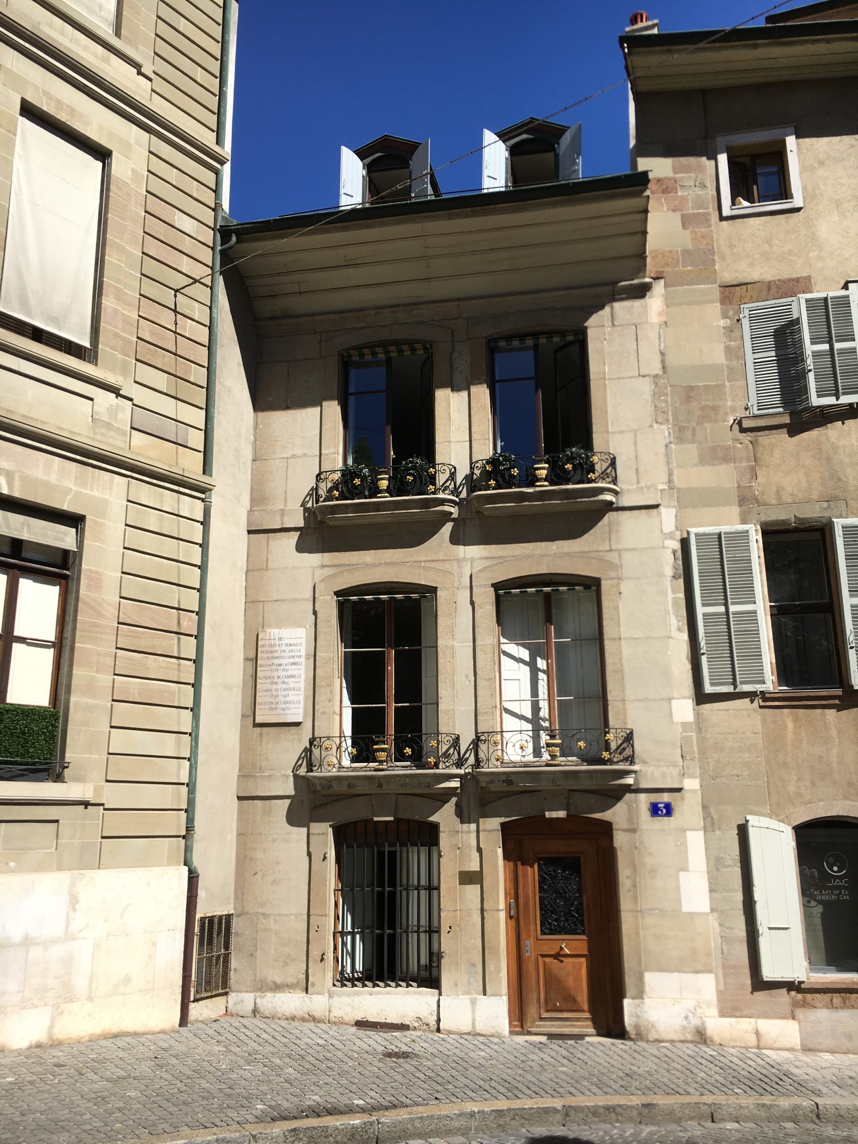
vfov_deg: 61.7
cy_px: 572
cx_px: 429
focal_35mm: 29
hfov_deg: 48.2
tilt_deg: +14.3
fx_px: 958
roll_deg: +1.3
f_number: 2.2
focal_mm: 4.15
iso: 25
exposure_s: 1/1637
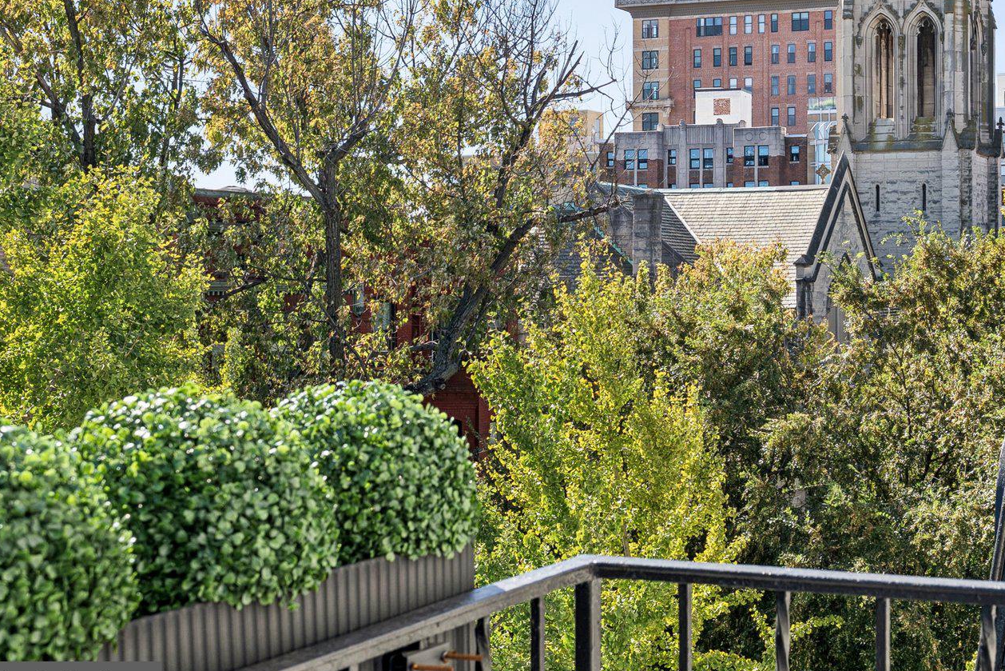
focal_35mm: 57
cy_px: 173
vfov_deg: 23.6
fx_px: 1591
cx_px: 802
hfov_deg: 34.0
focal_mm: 35
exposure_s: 1/125
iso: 80
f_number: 8
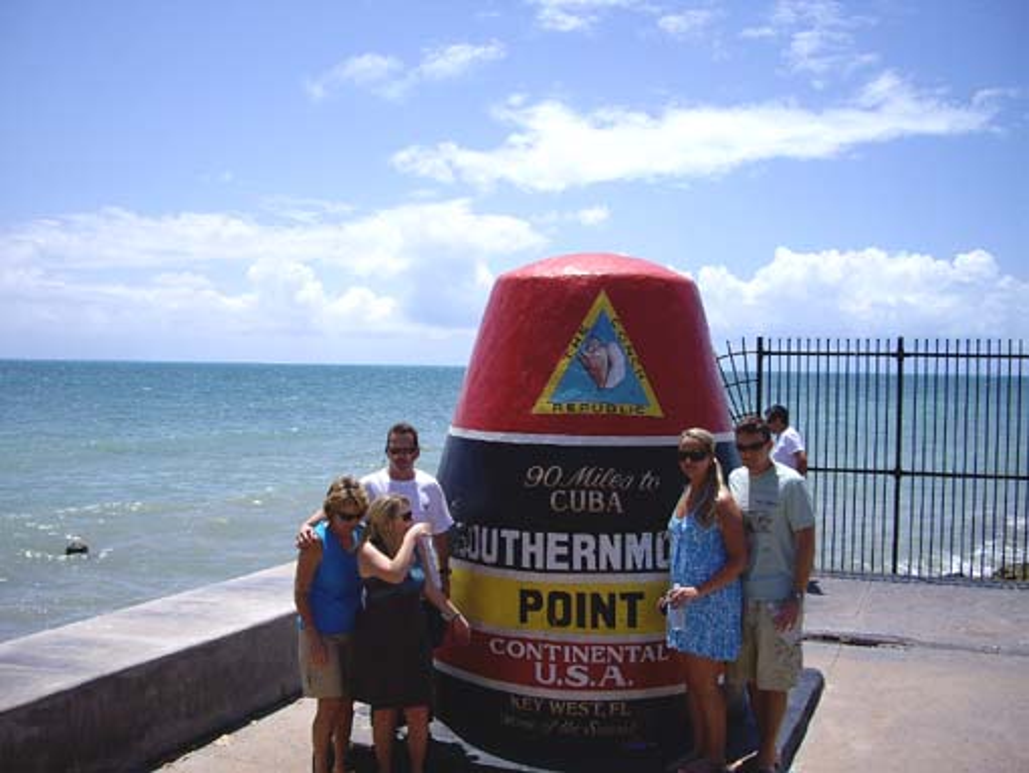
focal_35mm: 38
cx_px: 514
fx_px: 1130
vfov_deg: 37.8
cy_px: 386
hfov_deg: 49.0
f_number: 8
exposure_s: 1/200
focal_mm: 7.9
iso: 64
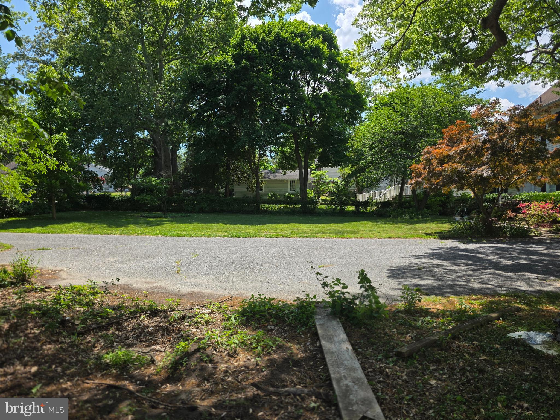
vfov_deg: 58.9
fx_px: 372
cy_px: 210
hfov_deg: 73.9
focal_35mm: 23
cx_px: 280
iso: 80
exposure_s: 1/2913
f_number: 1.7
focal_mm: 6.3
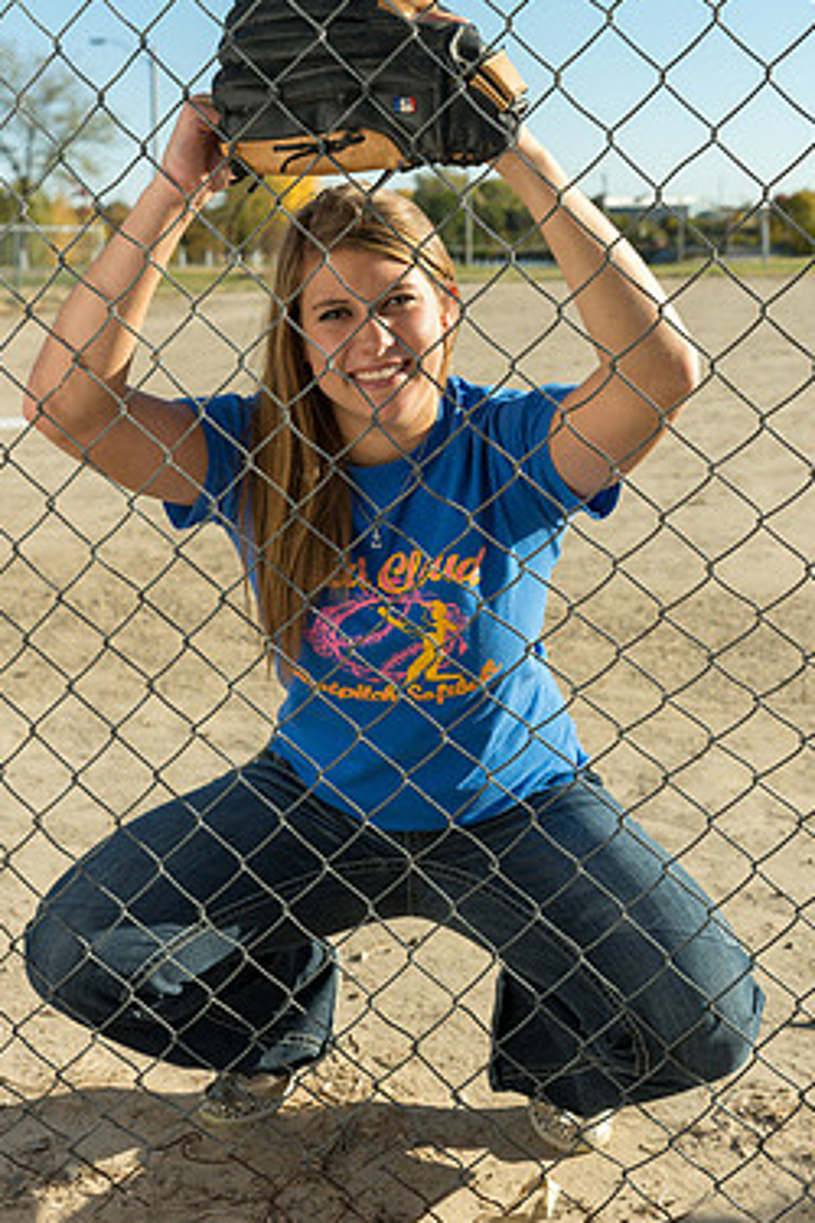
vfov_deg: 40.9
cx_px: 375
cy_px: 492
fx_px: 1630
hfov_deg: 28.1
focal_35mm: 48
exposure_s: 1/320
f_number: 5.6
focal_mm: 40
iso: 100
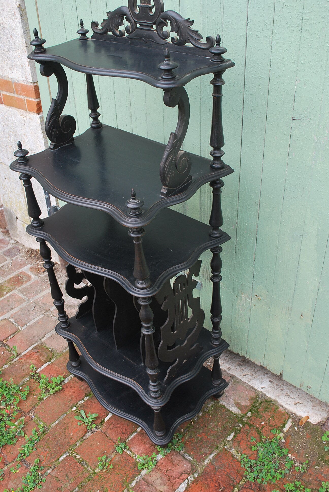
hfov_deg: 40.1
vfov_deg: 57.2
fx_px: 451
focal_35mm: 33
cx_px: 164
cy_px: 246
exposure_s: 1/125
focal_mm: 22
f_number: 5.6
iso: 200
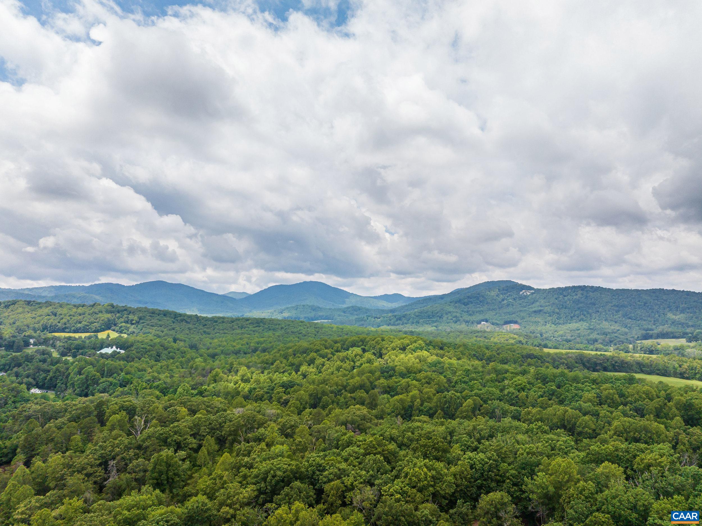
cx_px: 351
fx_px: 486
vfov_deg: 56.8
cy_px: 263
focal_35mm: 24
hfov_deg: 71.6
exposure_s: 1/3200
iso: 400
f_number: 4
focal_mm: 12.29
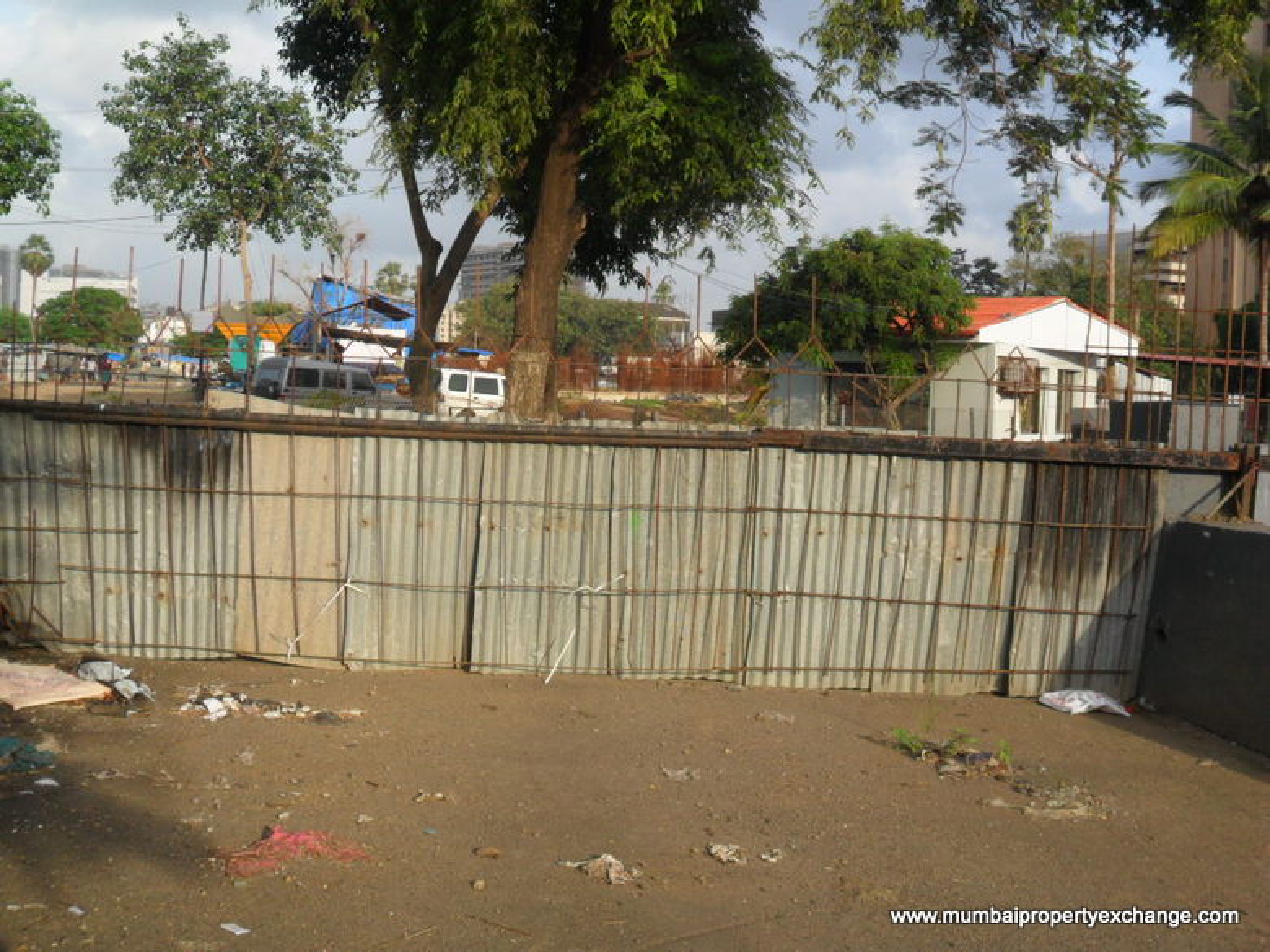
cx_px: 635
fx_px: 1614
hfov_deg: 42.9
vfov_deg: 32.9
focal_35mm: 44
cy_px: 476
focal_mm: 7.8
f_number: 4.5
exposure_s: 1/250
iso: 100
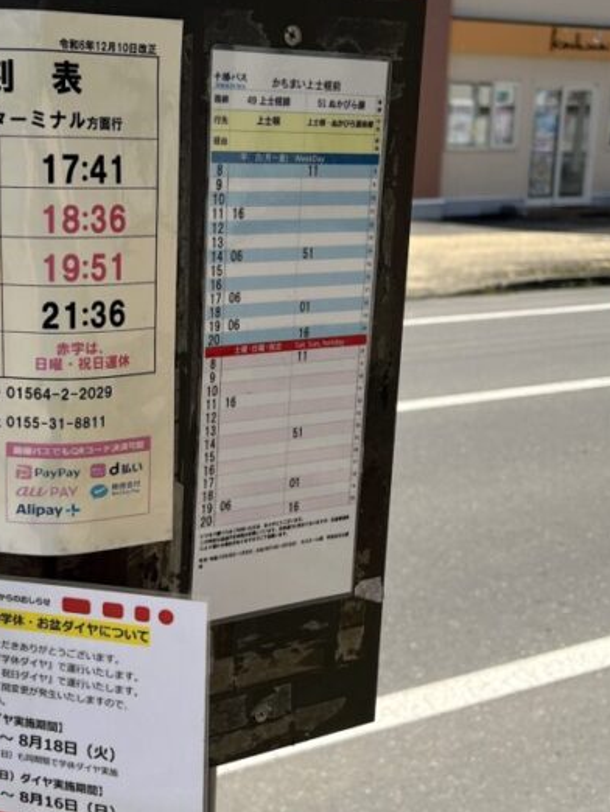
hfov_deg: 28.0
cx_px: 129
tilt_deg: -12.9
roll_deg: +0.5
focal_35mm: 51
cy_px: 414
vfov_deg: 37.5
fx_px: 1197
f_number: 1.5
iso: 50
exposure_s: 1/4115
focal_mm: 5.7
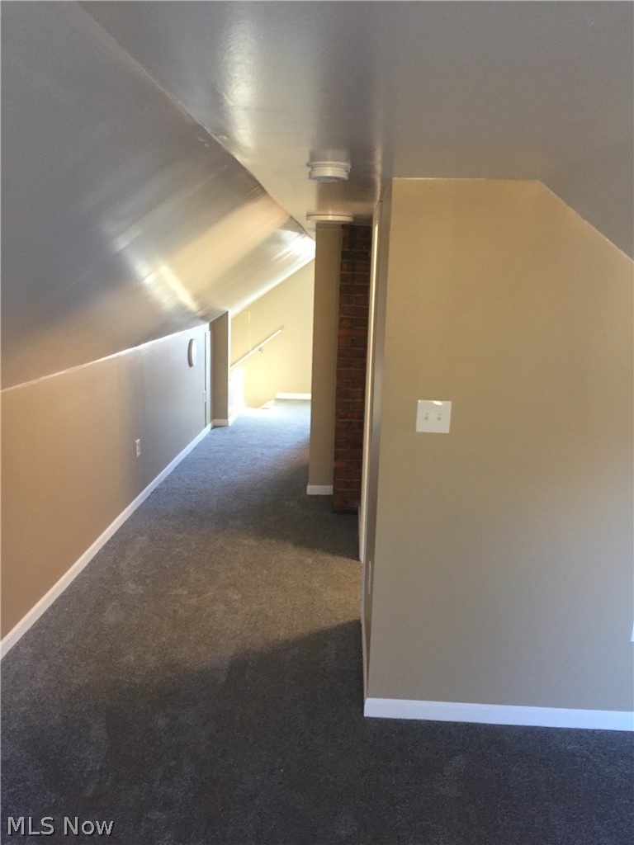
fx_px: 708
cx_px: 317
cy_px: 422
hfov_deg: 48.2
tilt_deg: -11.6
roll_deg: -0.9
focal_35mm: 29
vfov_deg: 61.7
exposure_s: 1/30
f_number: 2.2
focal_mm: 4.15
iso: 160
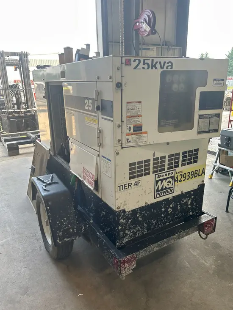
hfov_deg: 53.1
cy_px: 155
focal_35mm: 26
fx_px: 233
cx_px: 116
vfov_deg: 67.3
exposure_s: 1/155
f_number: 1.5
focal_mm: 5.7
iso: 40
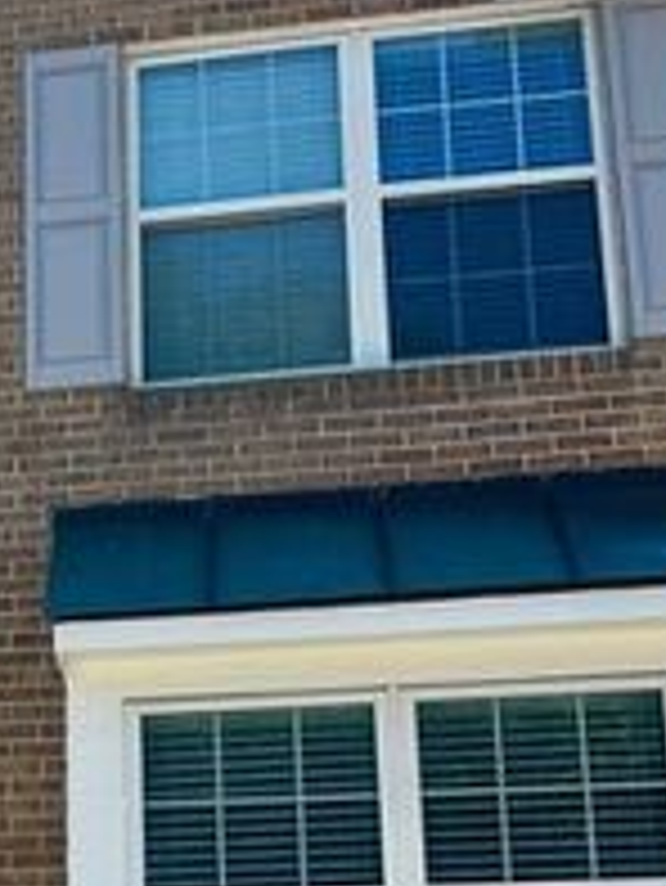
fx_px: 2255
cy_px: 758
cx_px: -158
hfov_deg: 16.1
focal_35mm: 88
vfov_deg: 21.8
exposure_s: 1/2404
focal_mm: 5.7
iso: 50
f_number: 1.5
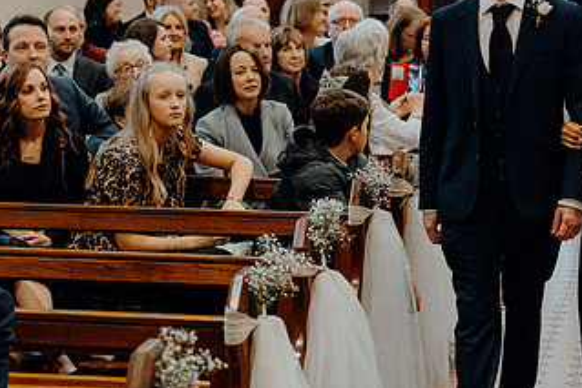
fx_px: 1908
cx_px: 509
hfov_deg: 17.1
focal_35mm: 118
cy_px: 168
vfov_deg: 11.6
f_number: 3.5
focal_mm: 65
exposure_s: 1/160
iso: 4000
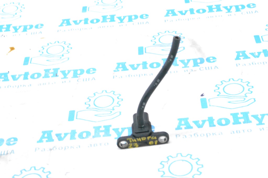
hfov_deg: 24.6
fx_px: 614
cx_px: 134
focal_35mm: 82
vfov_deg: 16.6
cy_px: 89
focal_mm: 55
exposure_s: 1/125
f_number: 10
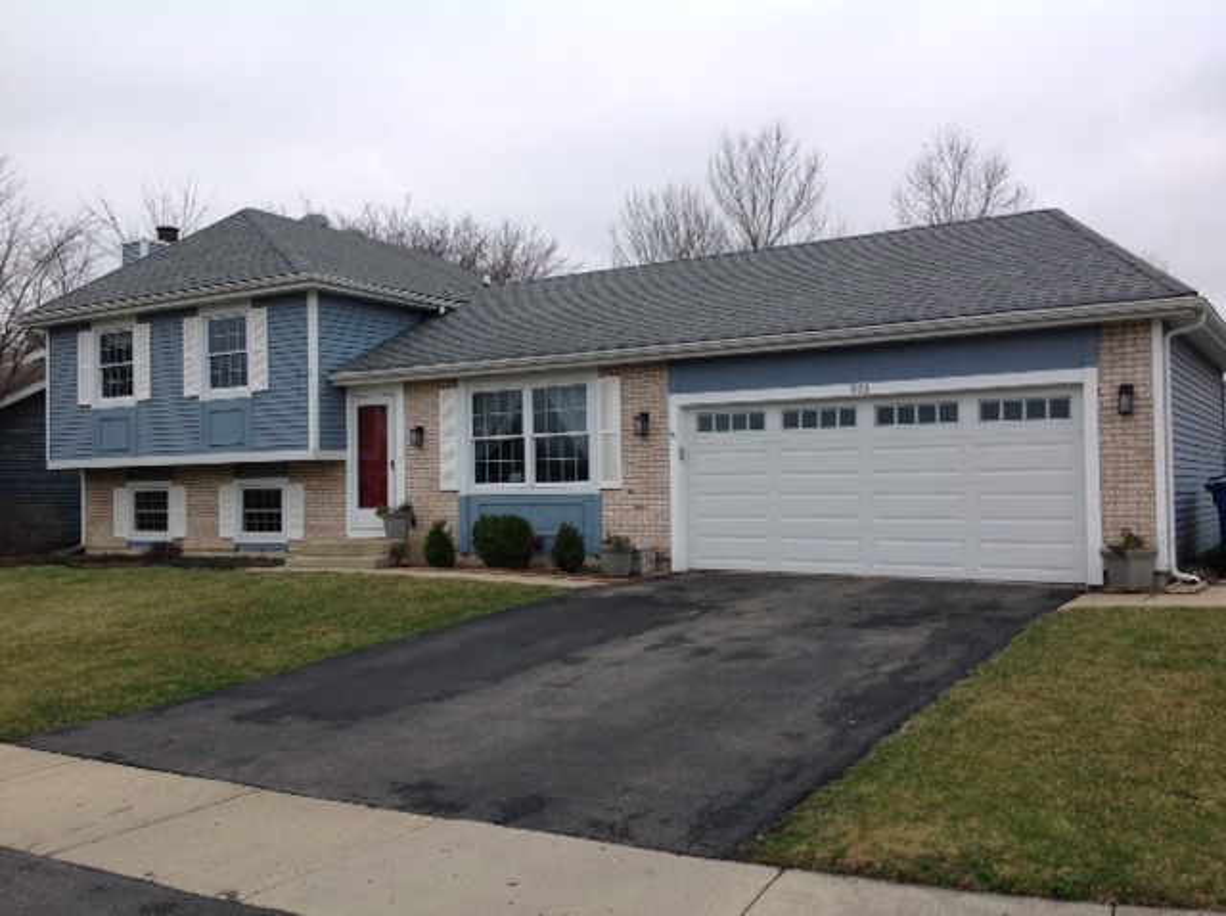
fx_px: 1238
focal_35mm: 35
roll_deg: +0.0
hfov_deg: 52.7
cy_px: 458
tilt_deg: +5.2
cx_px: 613
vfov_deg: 40.6
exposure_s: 1/1779
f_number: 2.4
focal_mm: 4.28
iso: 50
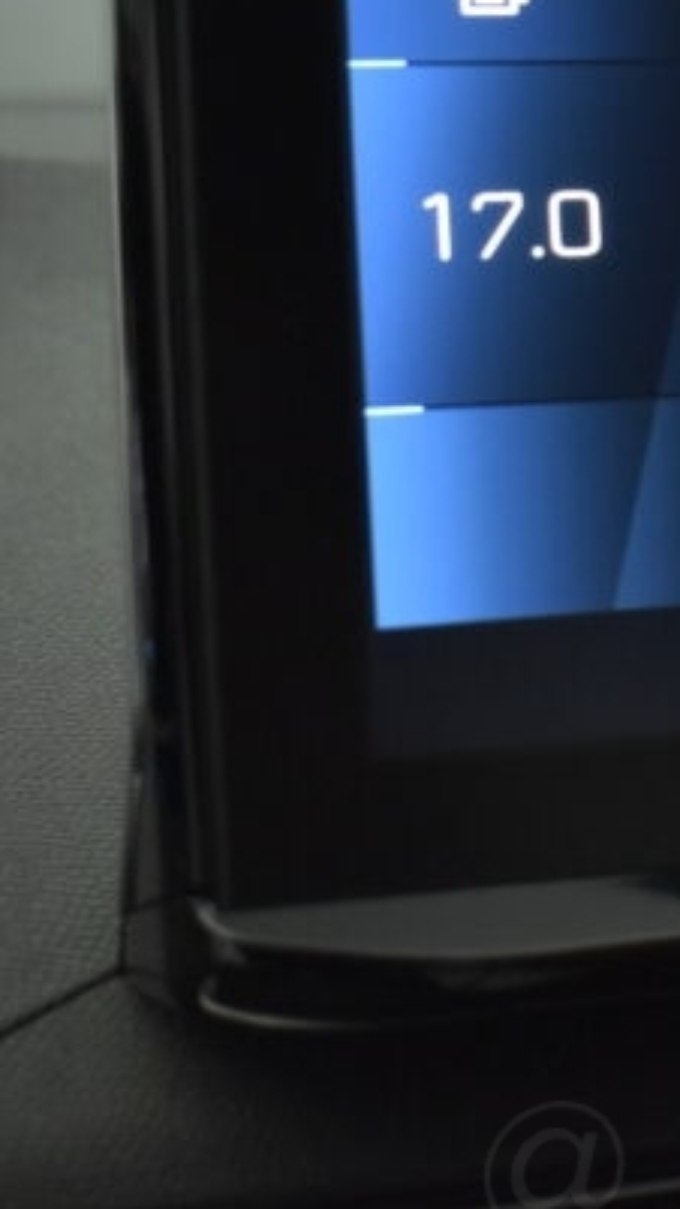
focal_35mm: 96
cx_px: 1294
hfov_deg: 11.5
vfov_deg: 22.0
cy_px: 292
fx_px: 3079
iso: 1600
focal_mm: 24
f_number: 4
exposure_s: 1/125
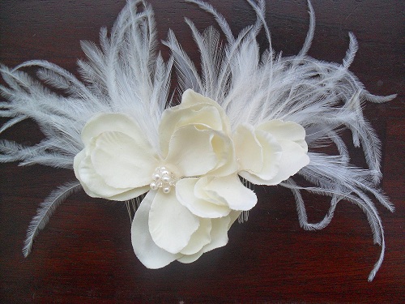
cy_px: 152
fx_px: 409
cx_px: 202
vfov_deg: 40.7
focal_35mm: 35
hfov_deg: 52.6
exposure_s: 1/45
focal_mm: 6.3
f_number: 3
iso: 200
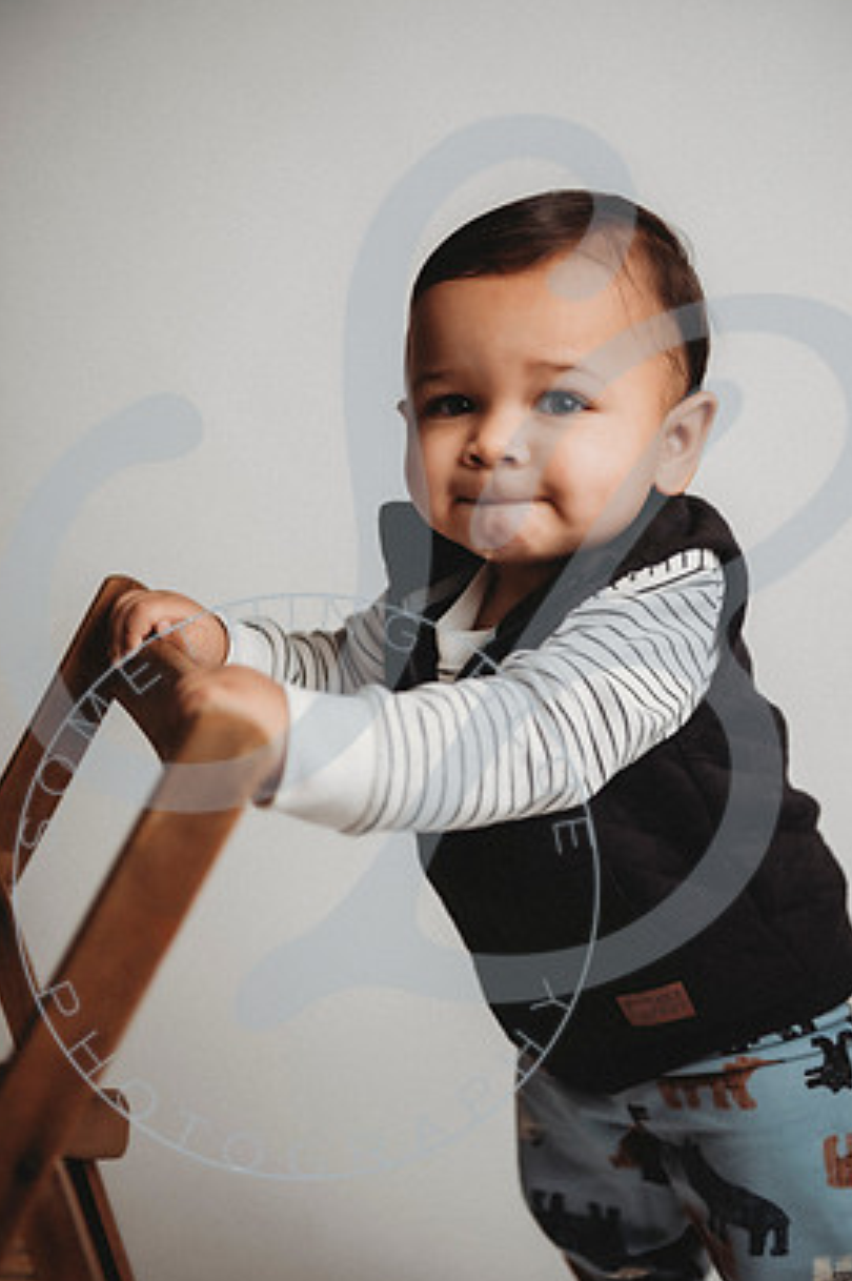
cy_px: 647
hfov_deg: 22.2
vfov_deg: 32.9
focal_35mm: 61
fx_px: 2169
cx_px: 448
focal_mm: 55
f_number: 2.8
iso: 100
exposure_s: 1/125
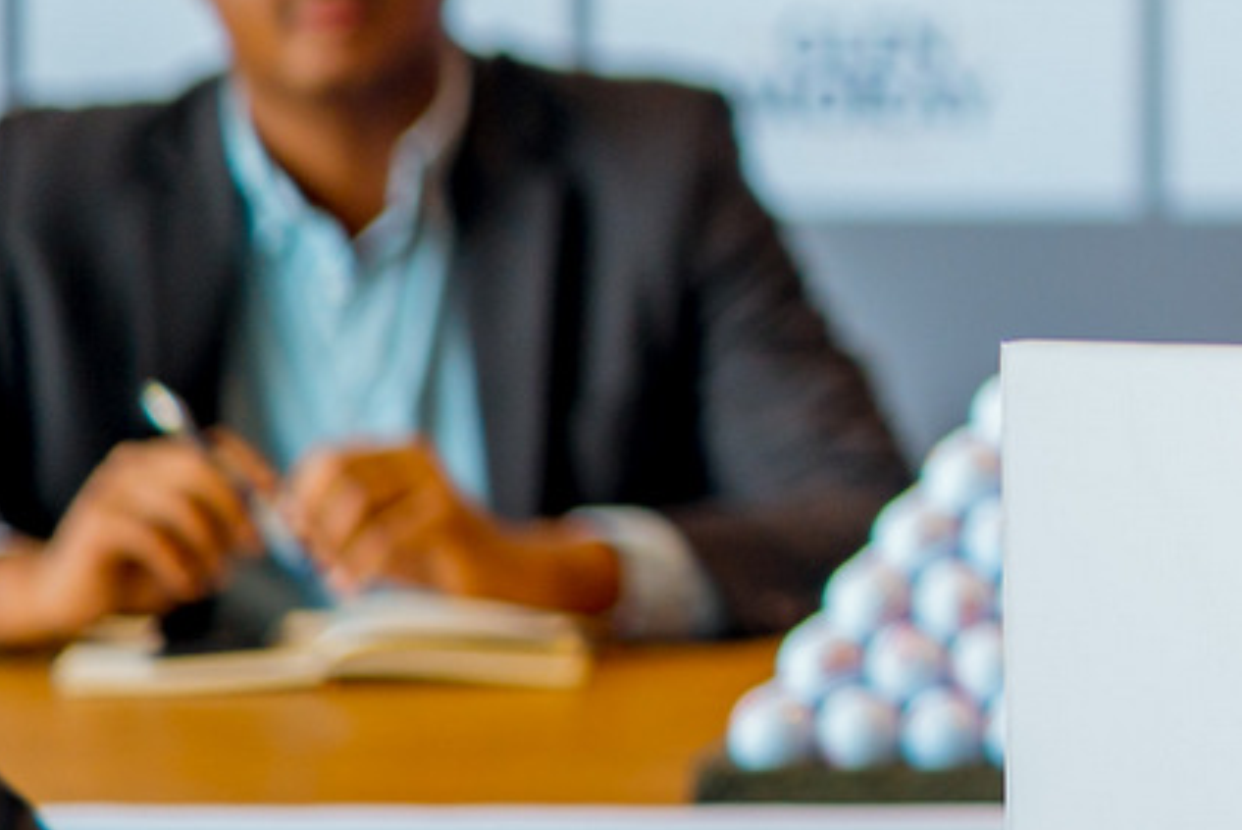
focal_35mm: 322
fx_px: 11116
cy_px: -414
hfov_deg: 6.2
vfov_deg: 4.3
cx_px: 2337
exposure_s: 1/200
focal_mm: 85
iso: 250
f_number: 1.4
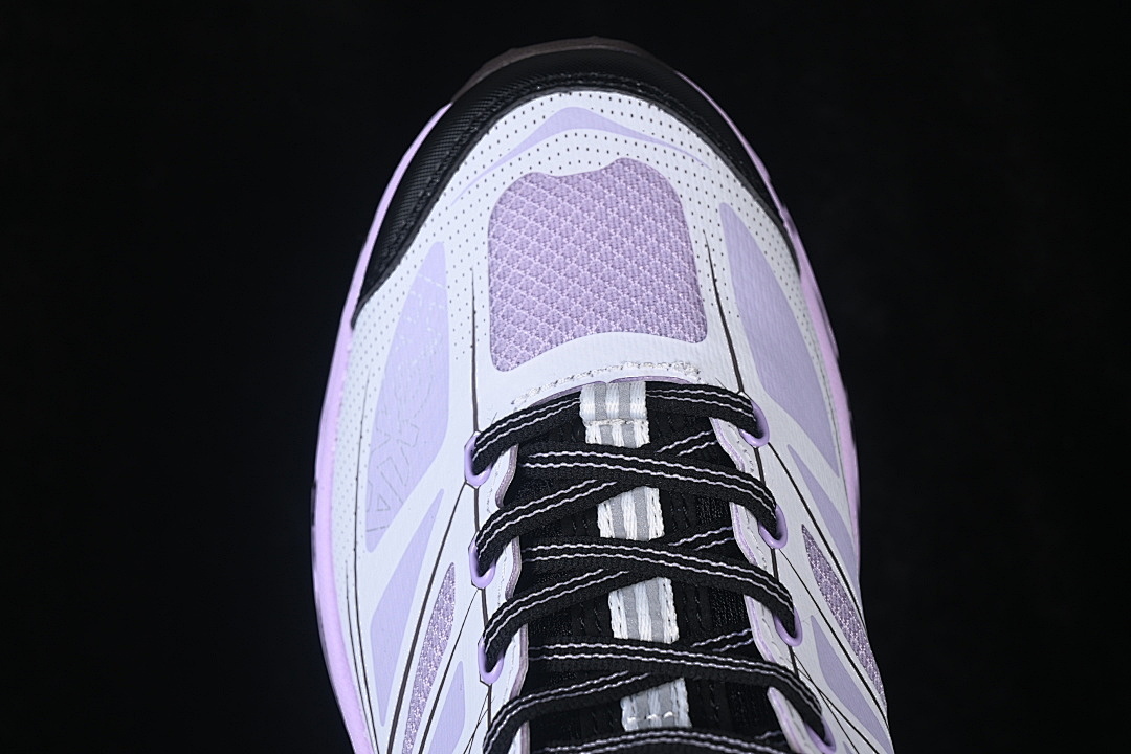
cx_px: 566
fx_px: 2356
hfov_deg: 27.0
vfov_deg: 18.2
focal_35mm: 75
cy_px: 377
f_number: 7.1
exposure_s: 1/80
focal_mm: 50
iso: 160
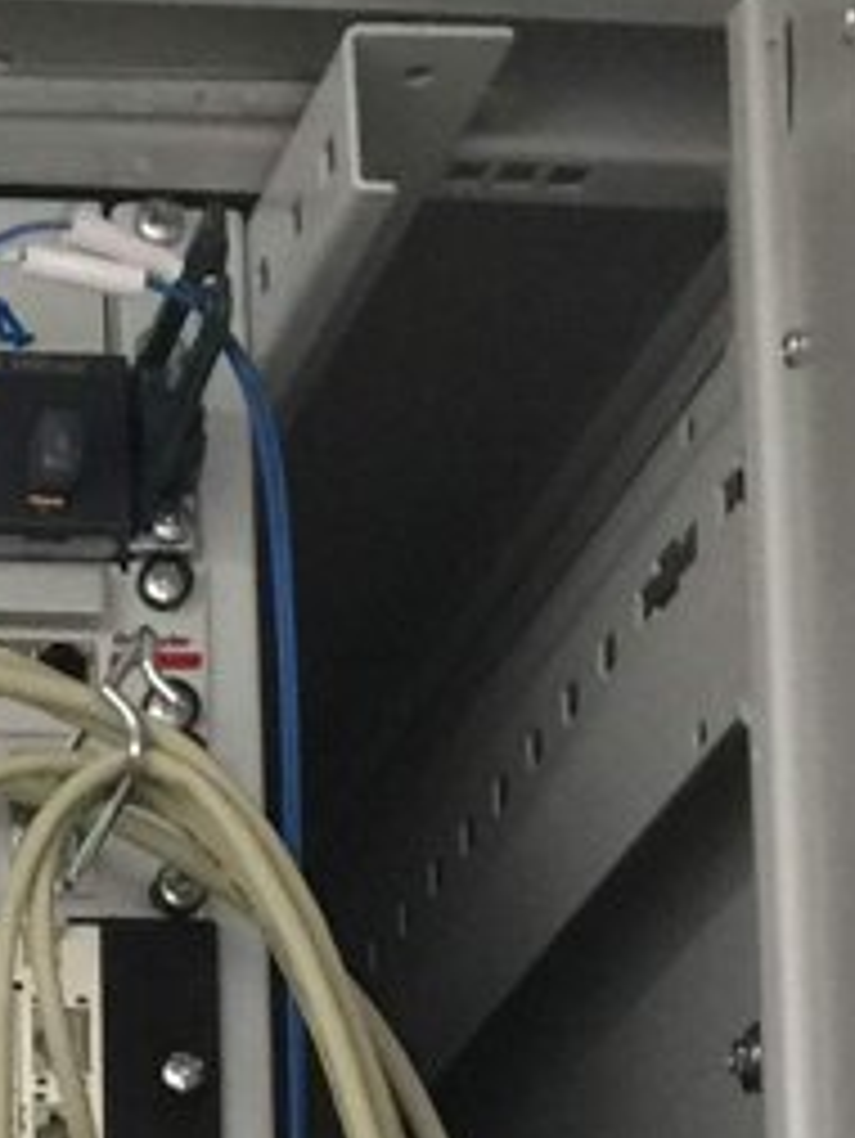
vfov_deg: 11.7
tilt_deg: +4.8
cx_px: -796
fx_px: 4640
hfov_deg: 9.9
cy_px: 2631
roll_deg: +1.0
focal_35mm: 141
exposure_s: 1/17
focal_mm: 4.15
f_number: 2.2
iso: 64
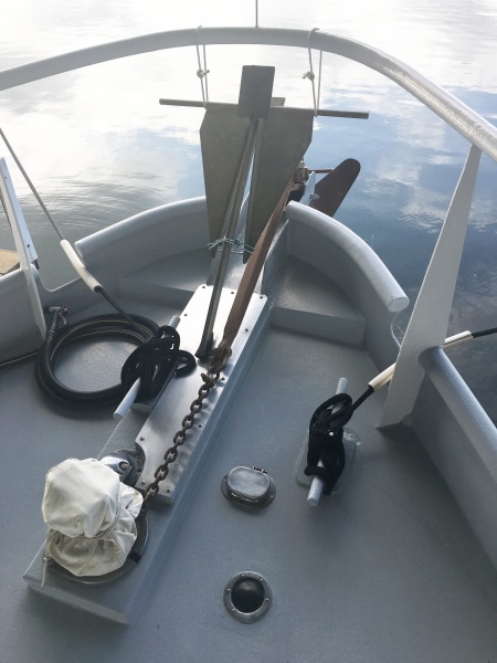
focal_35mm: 29
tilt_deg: -37.7
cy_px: 332
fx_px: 555
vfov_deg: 61.7
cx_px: 248
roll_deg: +2.2
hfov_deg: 48.2
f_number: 2.2
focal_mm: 4.15
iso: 25
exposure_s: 1/591
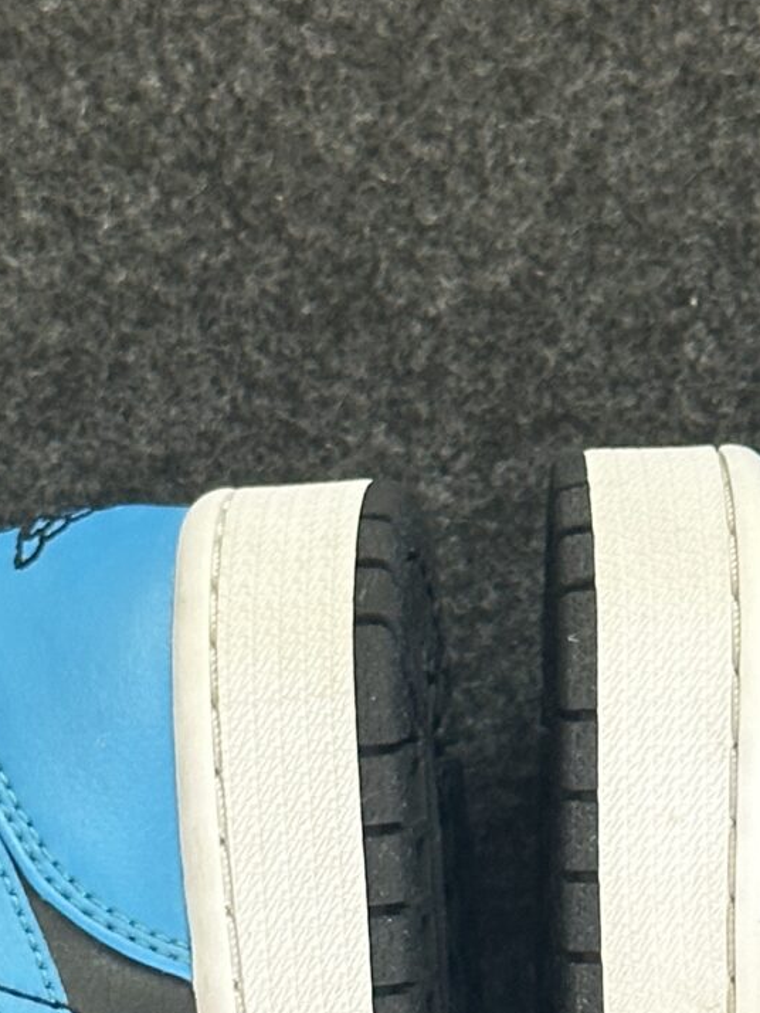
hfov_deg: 8.6
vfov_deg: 11.1
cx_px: 447
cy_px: 1488
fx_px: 5032
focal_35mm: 172
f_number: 1.78
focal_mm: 6.86
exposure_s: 1/50
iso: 200
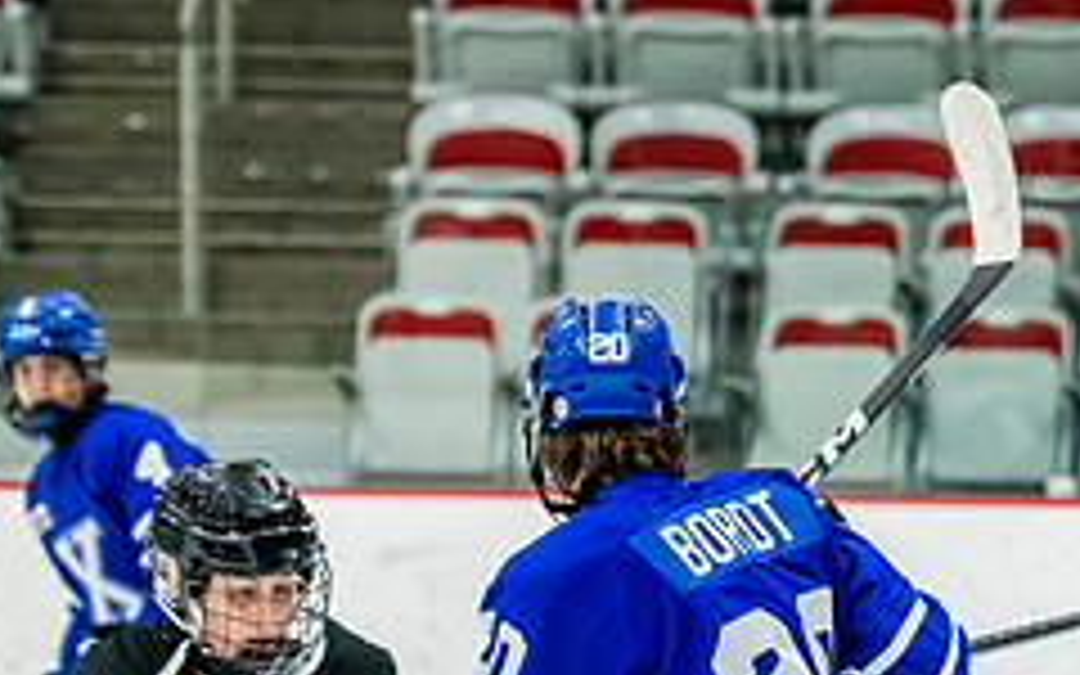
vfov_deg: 3.7
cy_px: 1089
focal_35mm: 356
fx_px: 10478
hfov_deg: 5.8
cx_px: 1749
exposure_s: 1/1000
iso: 1600
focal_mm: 98
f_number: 3.2
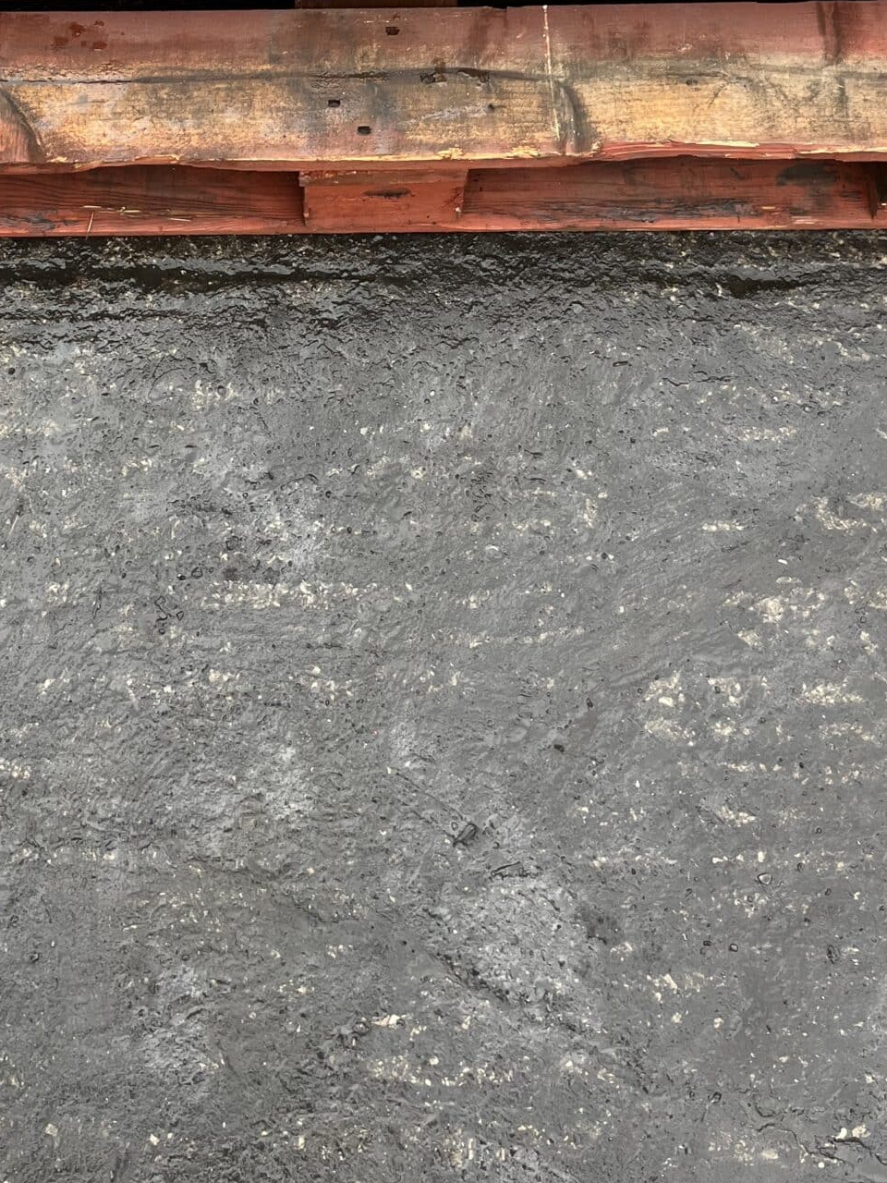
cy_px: 152
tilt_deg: -60.7
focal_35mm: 52
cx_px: 331
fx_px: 1777
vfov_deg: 35.0
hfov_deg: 27.9
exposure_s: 1/122
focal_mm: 5.1
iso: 80
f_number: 1.6
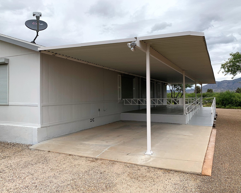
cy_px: 96
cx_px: 122
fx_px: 200
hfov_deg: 62.2
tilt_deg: +1.3
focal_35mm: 28
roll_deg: +0.4
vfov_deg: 51.5
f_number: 1.8
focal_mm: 4.25
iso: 25
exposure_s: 1/3086
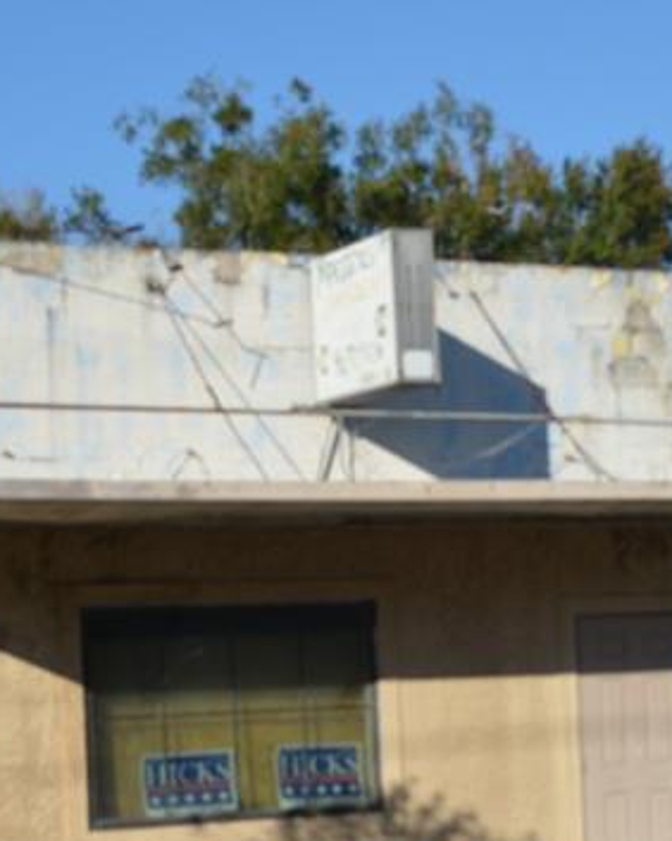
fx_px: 2438
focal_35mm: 98
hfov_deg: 15.6
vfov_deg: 19.4
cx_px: 546
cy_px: 658
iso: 100
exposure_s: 1/250
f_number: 8
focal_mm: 24
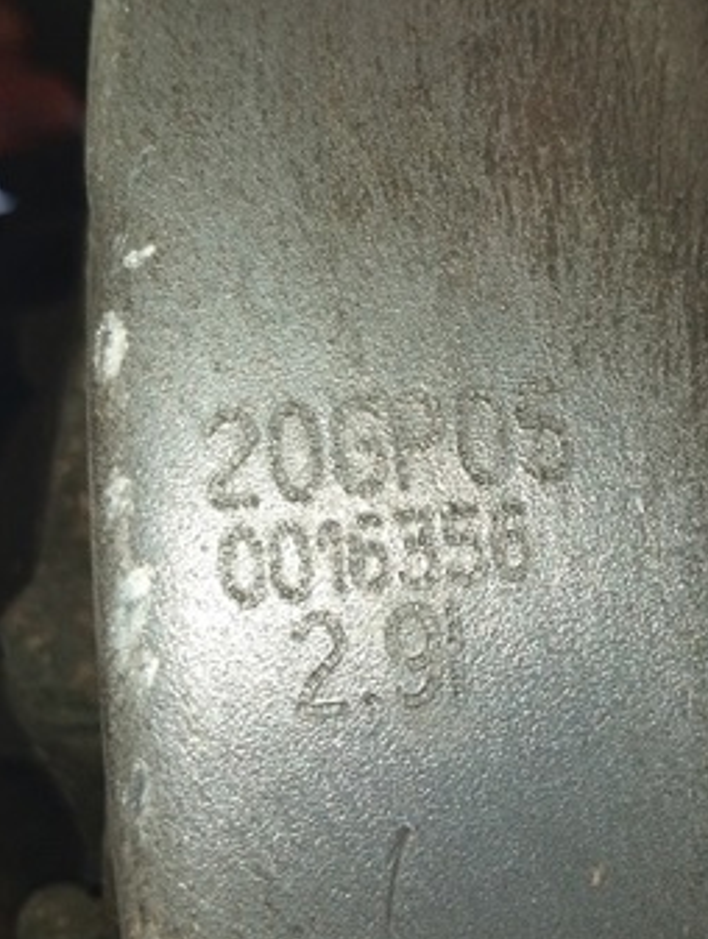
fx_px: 1006
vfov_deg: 50.1
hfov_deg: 38.6
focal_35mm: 37
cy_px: 457
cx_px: 431
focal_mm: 3.96
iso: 190
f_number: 1.8
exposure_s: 1/50
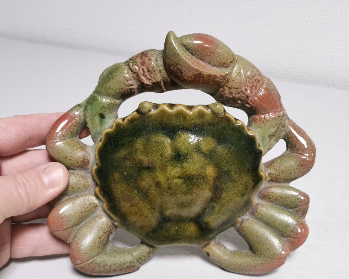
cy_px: 140
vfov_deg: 37.3
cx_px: 169
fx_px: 413
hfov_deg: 45.8
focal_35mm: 40
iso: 160
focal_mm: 5.58
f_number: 1.8
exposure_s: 1/50
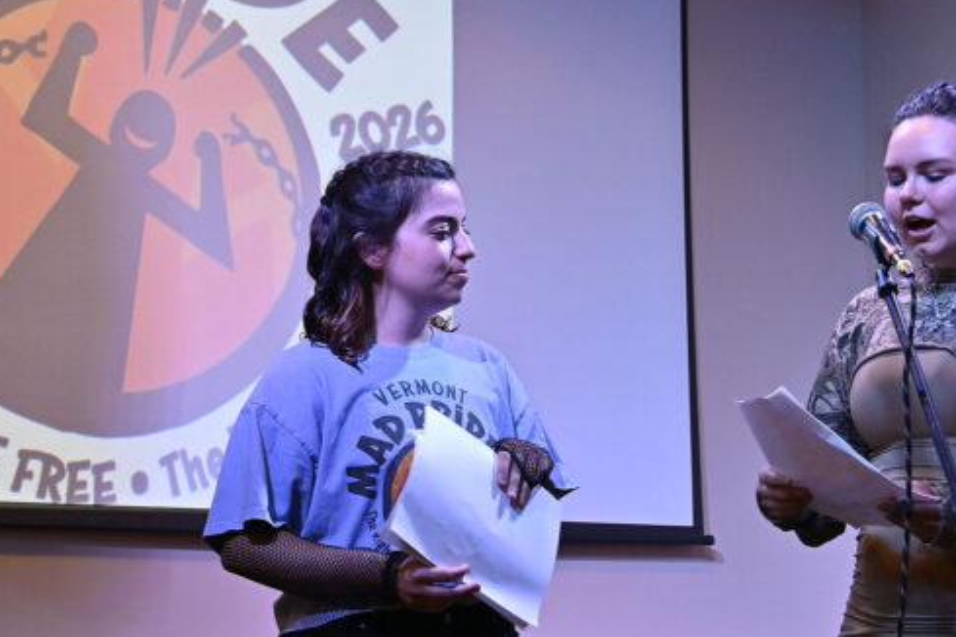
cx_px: 534
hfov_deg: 23.1
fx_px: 2337
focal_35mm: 88
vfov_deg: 15.5
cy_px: 405
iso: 1000
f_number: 3.5
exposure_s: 1/100
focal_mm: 28
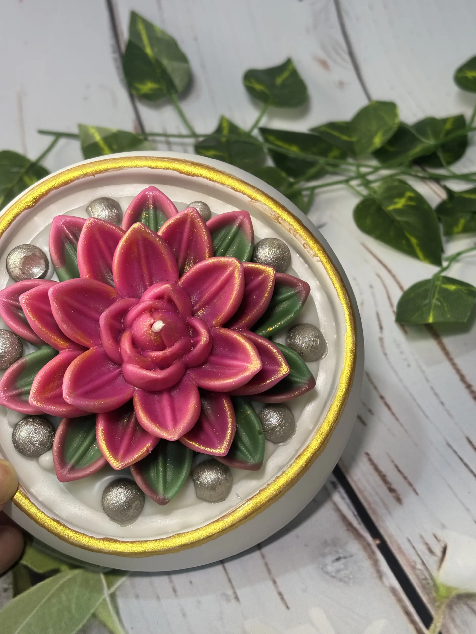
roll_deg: +3.1
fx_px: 953
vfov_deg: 36.8
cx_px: 238
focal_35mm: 52
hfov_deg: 28.0
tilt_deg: -40.9
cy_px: 317
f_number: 1.6
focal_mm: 5.96
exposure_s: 1/60
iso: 64
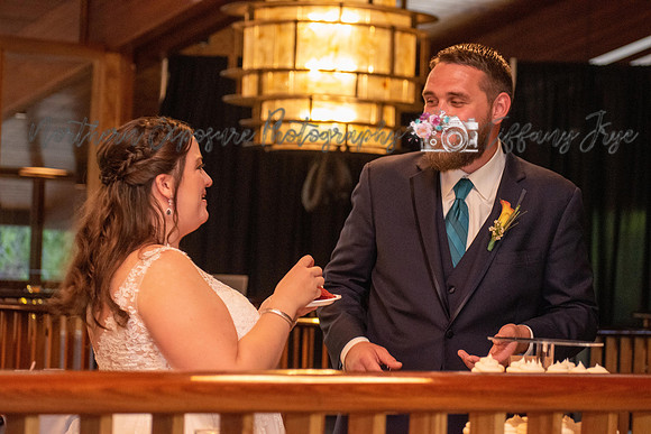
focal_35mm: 120
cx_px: 326
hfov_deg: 17.1
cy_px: 217
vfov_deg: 11.4
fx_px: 2170
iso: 3200
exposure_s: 1/60
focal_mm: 80
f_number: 4.8
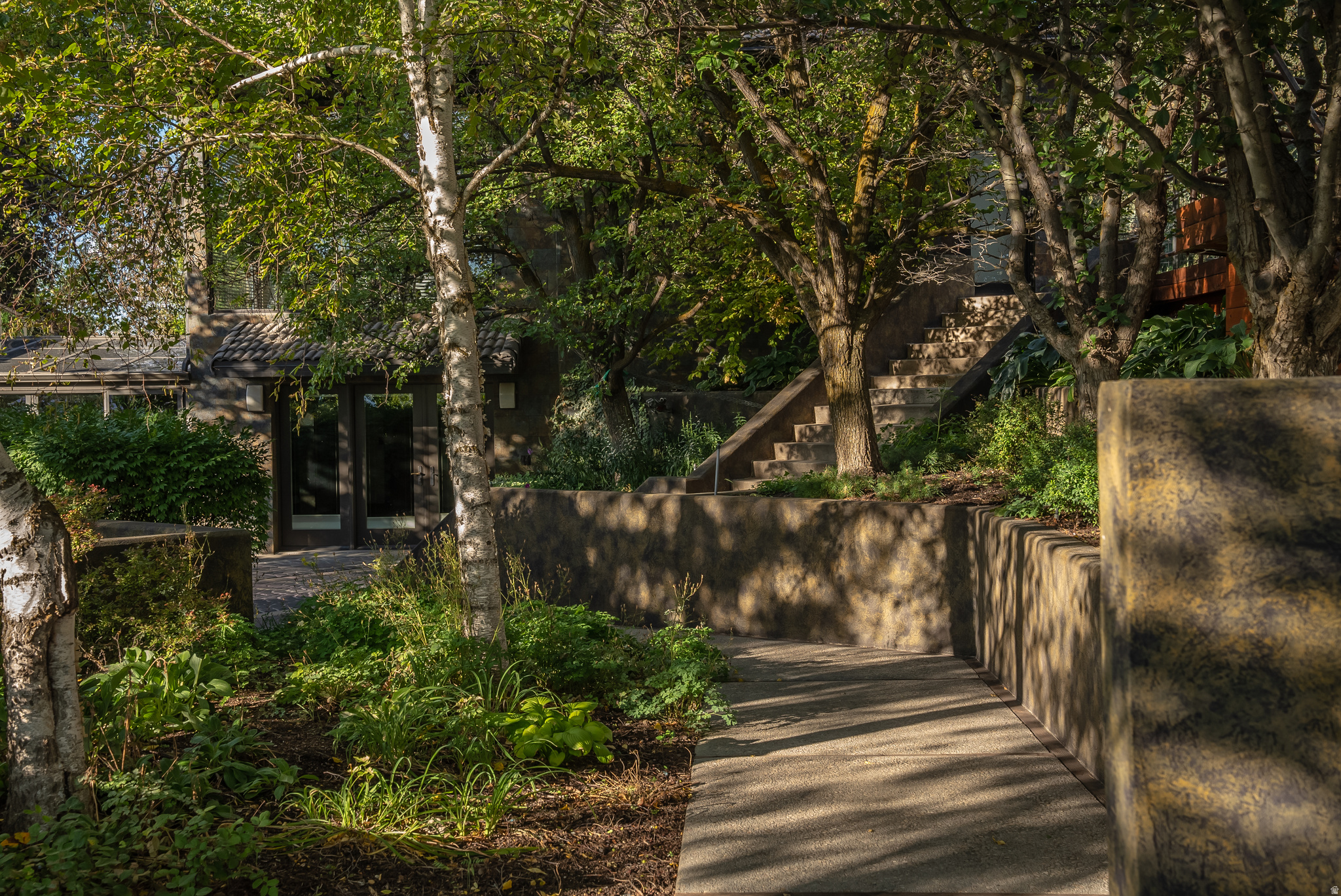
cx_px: 670
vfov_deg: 28.1
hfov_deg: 41.1
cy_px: 448
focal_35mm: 48
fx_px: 1789
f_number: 7.1
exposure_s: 1/100
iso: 320
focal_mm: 48
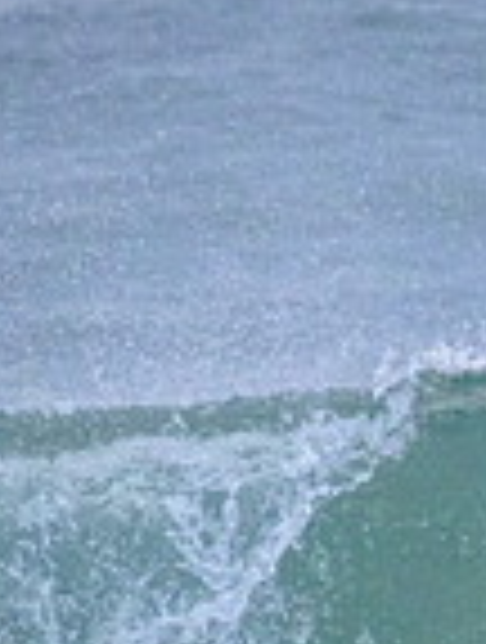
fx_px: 57960
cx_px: 1242
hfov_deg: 0.5
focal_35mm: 3110
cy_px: 426
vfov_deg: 0.6
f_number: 11
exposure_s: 1/2000
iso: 8000
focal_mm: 800
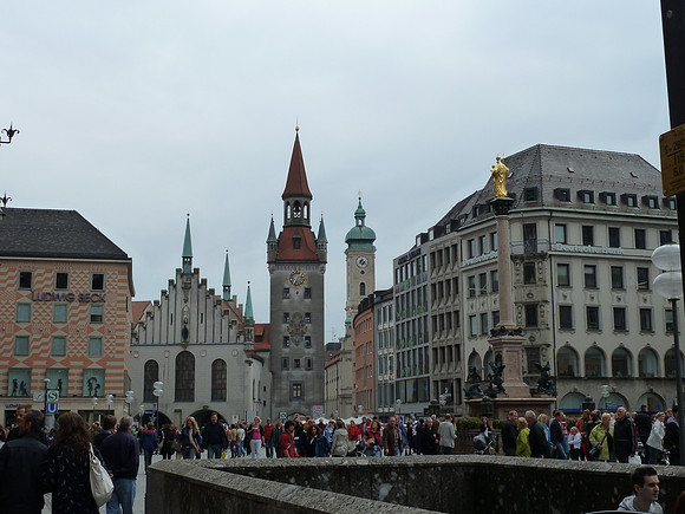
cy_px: 257
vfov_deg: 30.3
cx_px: 342
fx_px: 950
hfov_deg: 39.7
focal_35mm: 48
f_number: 5.6
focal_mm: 7.9
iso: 125
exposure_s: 1/500
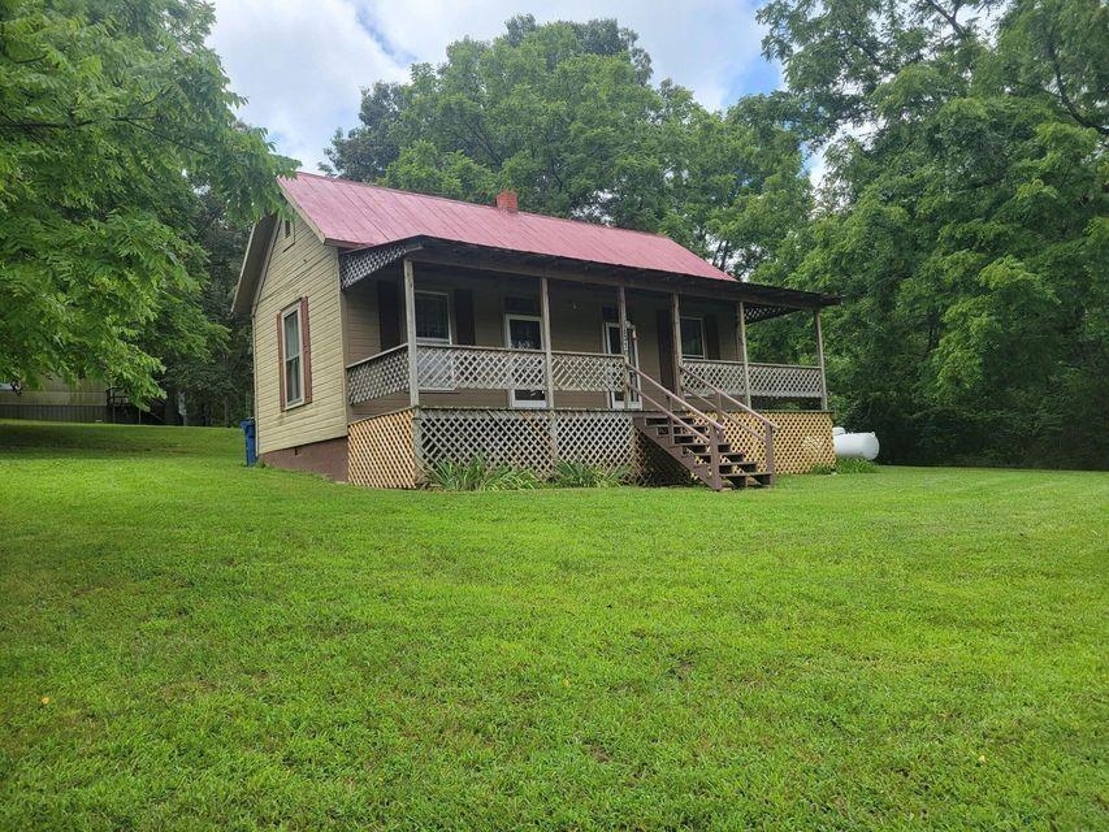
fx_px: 833
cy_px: 416
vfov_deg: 53.1
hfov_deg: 67.3
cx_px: 554
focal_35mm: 26
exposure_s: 1/1061
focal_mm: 5.4
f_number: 1.8
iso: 40
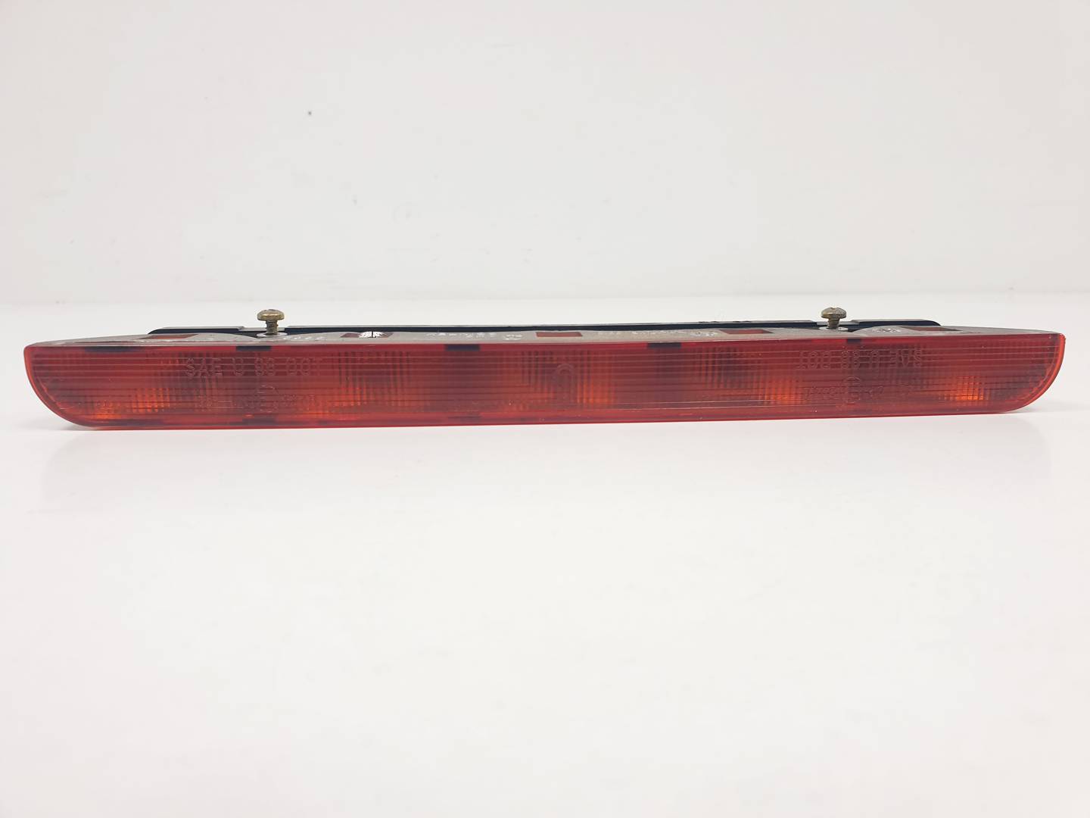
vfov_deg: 53.1
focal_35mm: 26
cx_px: 545
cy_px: 409
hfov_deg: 67.3
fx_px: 819
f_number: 2.4
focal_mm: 4.3
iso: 50
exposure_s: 1/295
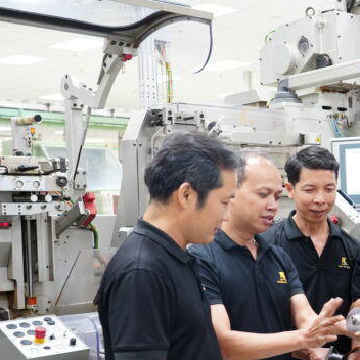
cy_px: 261
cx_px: 380
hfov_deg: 25.6
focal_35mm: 63
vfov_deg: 27.0
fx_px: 741
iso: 2000
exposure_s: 1/50
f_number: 5
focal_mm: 34
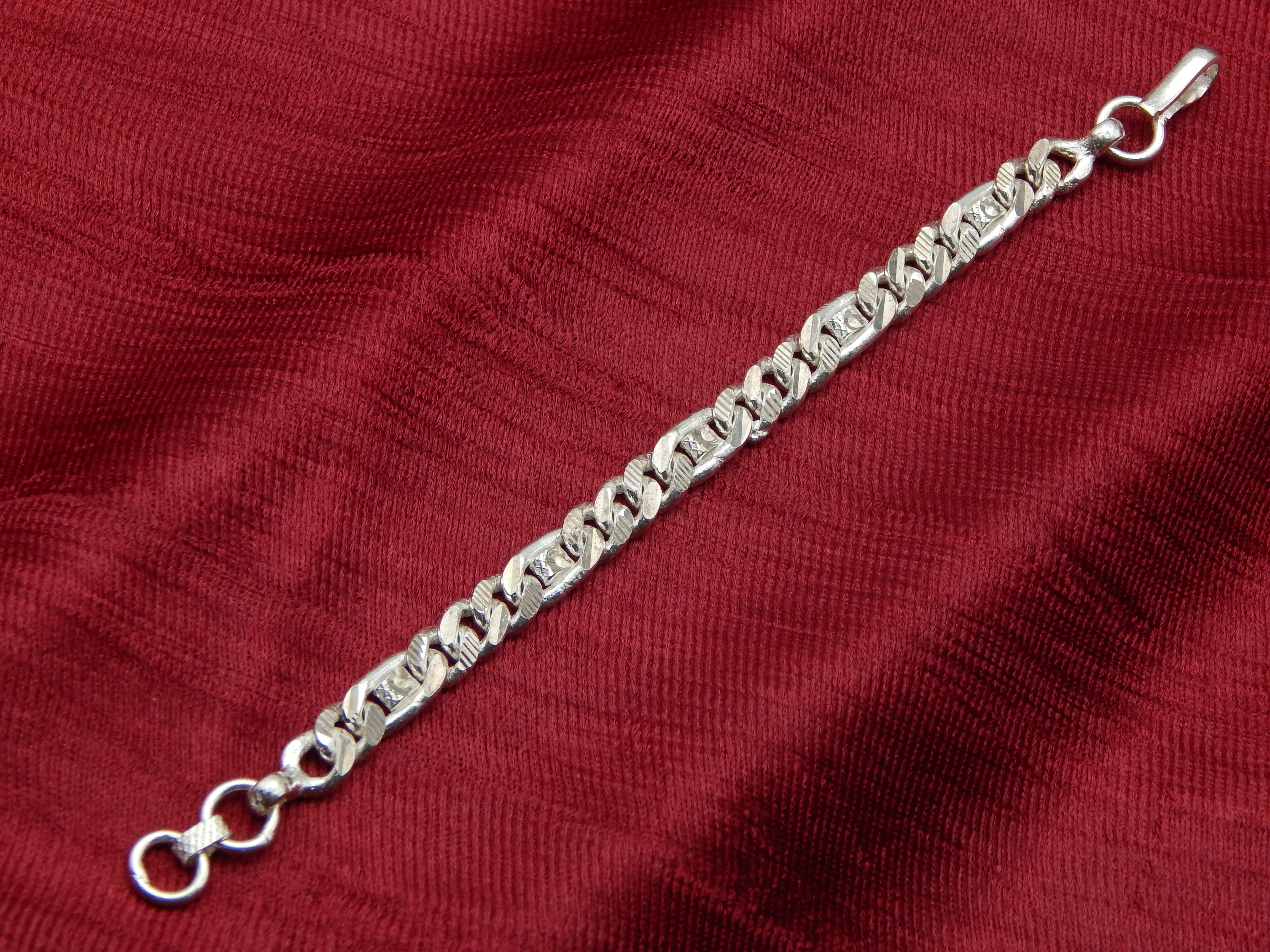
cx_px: 635
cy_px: 476
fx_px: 4182
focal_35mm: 114
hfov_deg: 17.3
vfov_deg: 13.0
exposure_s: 1/100
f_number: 4.6
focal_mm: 20.5
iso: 125
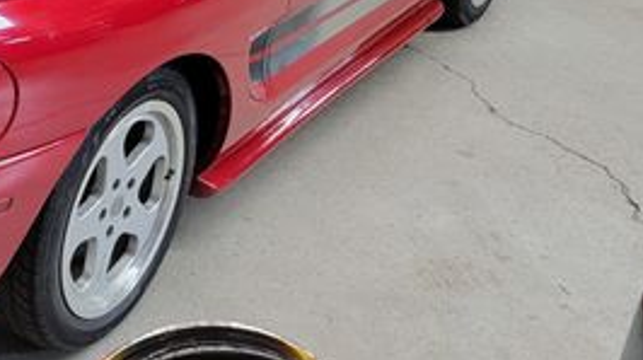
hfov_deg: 29.2
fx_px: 1073
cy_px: -14
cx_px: -109
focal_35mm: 63
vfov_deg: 18.5
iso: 320
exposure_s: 1/40
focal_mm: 6.7
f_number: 1.8
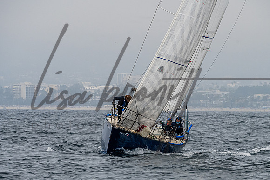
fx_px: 2779
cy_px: 109
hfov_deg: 5.6
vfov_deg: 3.7
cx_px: 149
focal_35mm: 370
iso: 1250
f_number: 10
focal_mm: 270
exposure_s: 1/3200
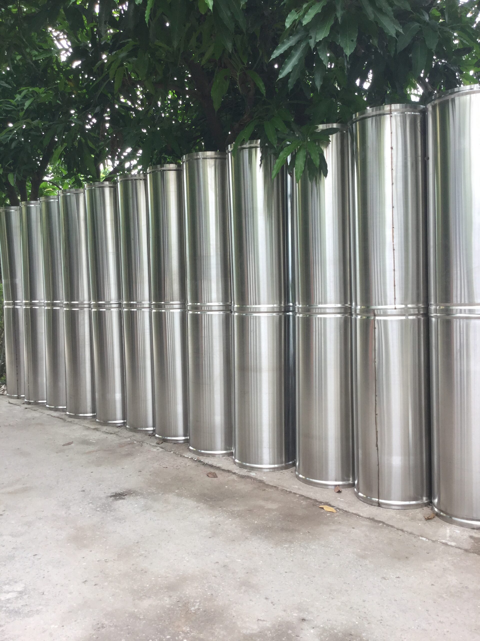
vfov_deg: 58.4
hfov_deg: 45.4
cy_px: 320
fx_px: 573
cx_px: 240
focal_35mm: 31
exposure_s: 1/100
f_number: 2.4
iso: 32
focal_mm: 3.3
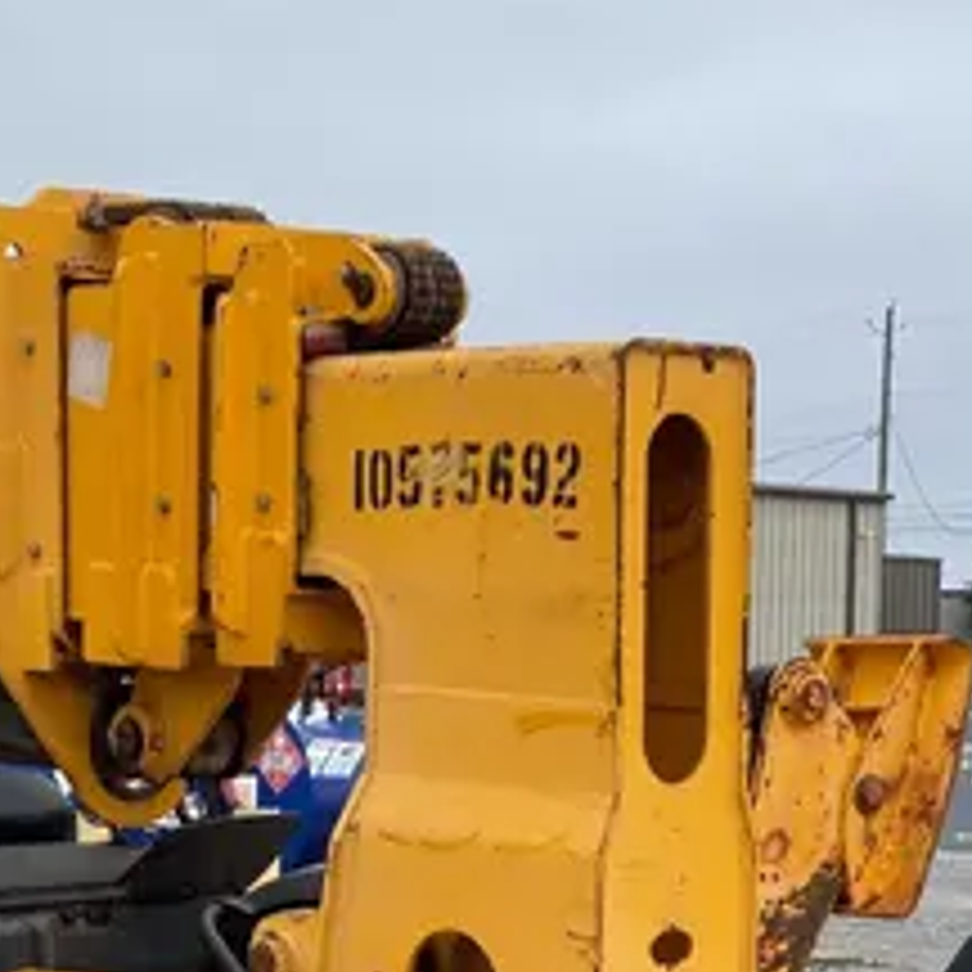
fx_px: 2669
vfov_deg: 19.5
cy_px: 1163
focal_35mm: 84
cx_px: 230
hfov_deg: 20.5
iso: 20
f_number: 1.8
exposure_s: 1/490
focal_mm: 3.99
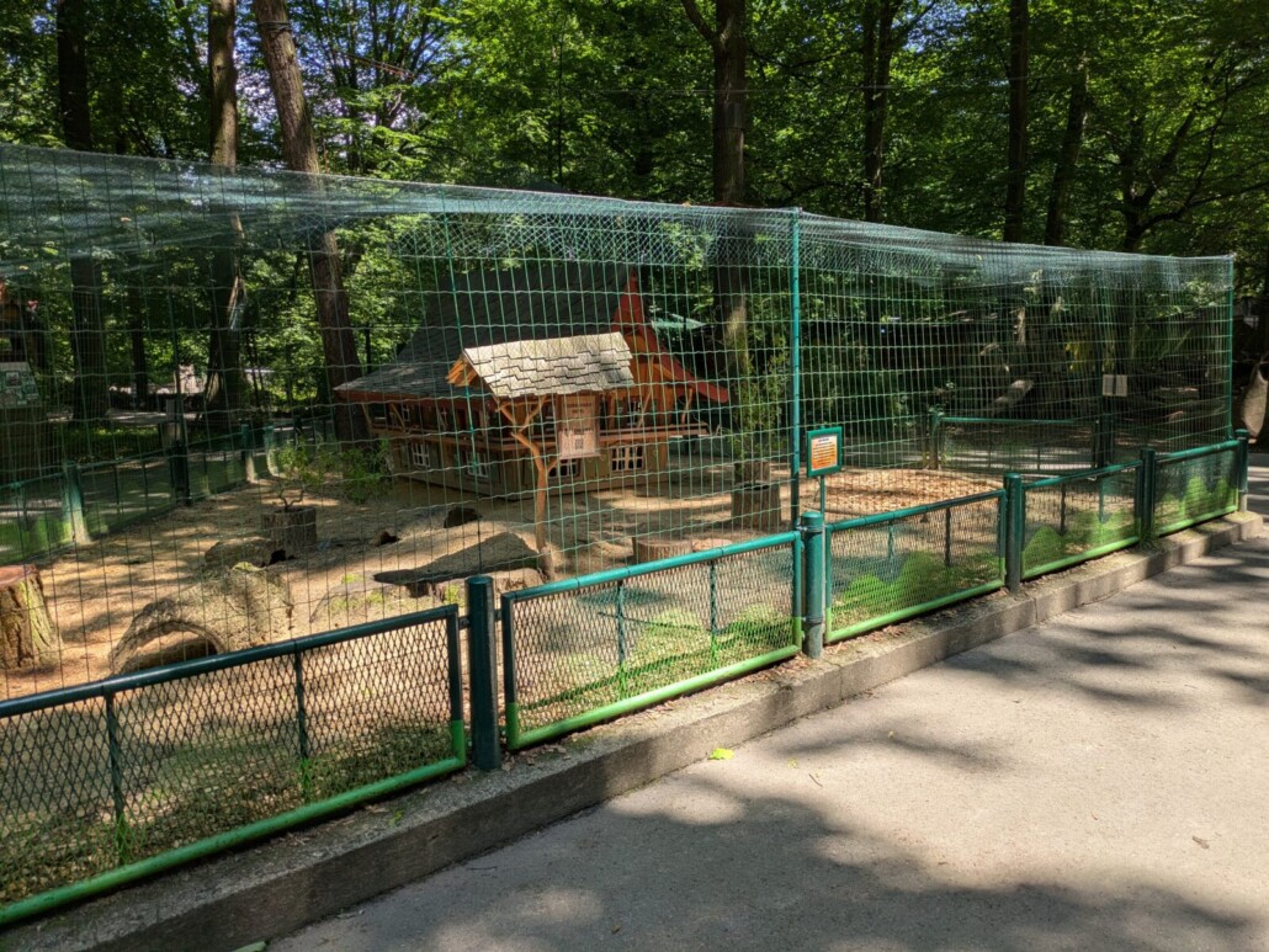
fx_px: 917
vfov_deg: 54.9
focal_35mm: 25
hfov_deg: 69.4
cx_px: 634
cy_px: 476
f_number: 1.89
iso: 47
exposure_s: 1/613
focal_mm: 5.43
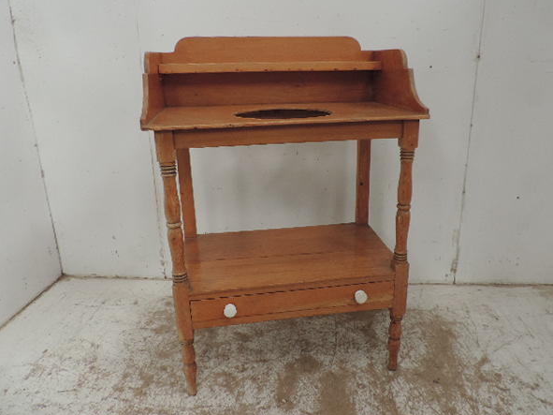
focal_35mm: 26
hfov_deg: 67.2
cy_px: 193
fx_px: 415
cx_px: 298
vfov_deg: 53.0
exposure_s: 1/30
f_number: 3
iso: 200
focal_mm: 4.3
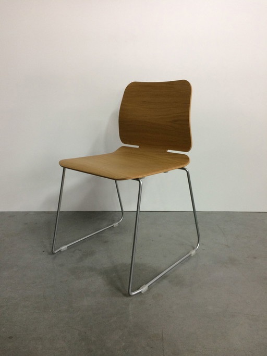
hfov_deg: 48.2
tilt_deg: -15.4
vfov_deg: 61.7
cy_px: 178
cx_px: 134
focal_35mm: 29
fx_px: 298
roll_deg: -1.2
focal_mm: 4.15
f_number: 2.2
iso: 160
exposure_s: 1/33
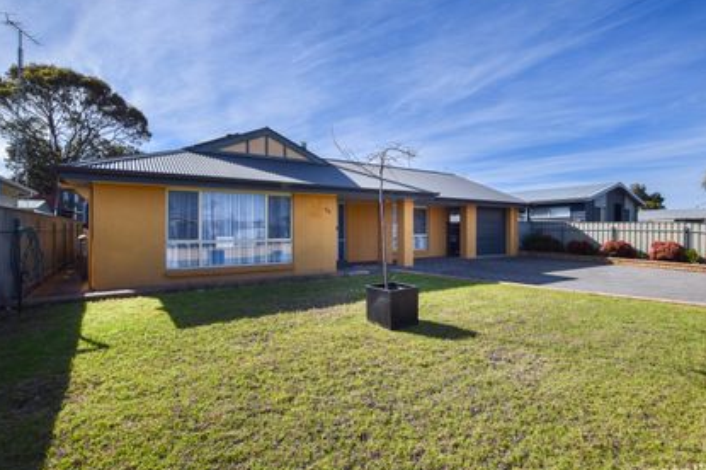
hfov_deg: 93.3
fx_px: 333
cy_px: 243
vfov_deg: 70.3
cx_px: 352
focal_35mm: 17
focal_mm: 10
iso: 200
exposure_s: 1/400
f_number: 10
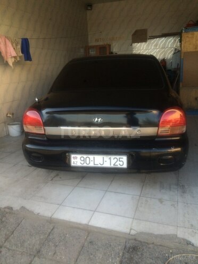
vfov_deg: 61.7
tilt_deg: -18.7
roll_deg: +3.1
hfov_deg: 48.2
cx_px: 99
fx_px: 221
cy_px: 132
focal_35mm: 29
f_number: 2.2
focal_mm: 4.15
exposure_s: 1/223
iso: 32
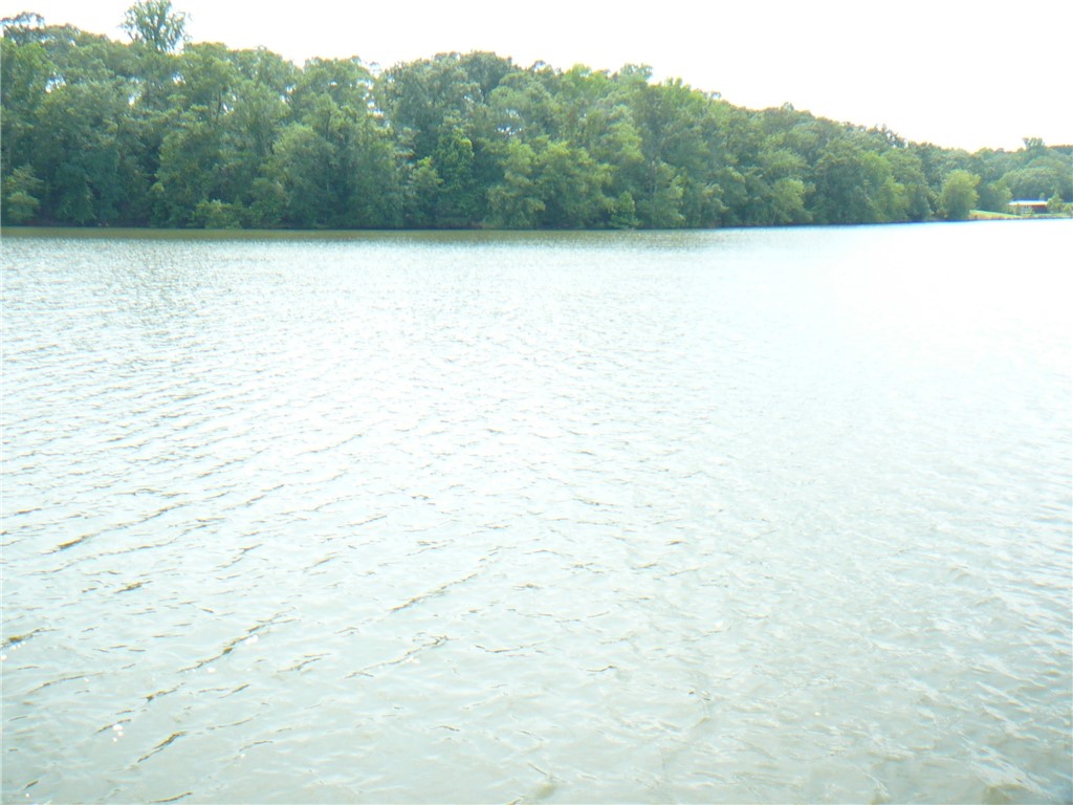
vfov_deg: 40.7
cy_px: 402
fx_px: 1085
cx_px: 536
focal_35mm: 35
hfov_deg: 52.6
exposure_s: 1/320
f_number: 2.8
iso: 80
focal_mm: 5.2
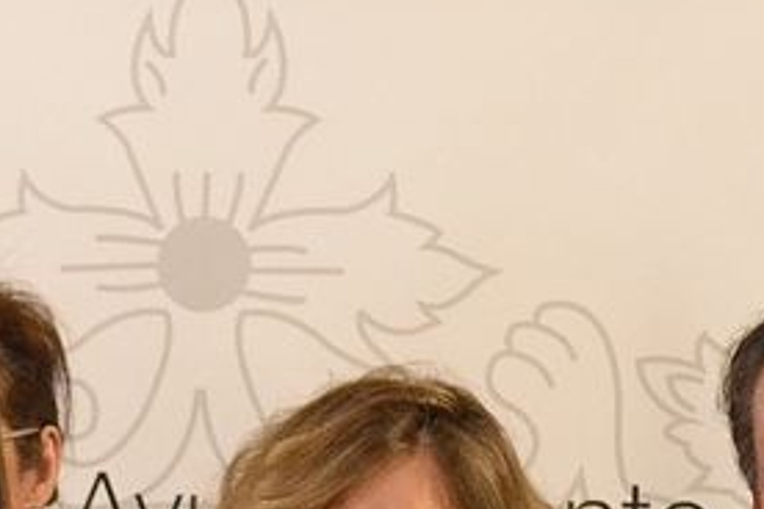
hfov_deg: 7.1
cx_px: -28
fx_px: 6090
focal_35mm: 287
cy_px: 766
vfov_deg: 4.8
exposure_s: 1/40
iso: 3200
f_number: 5.3
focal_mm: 44
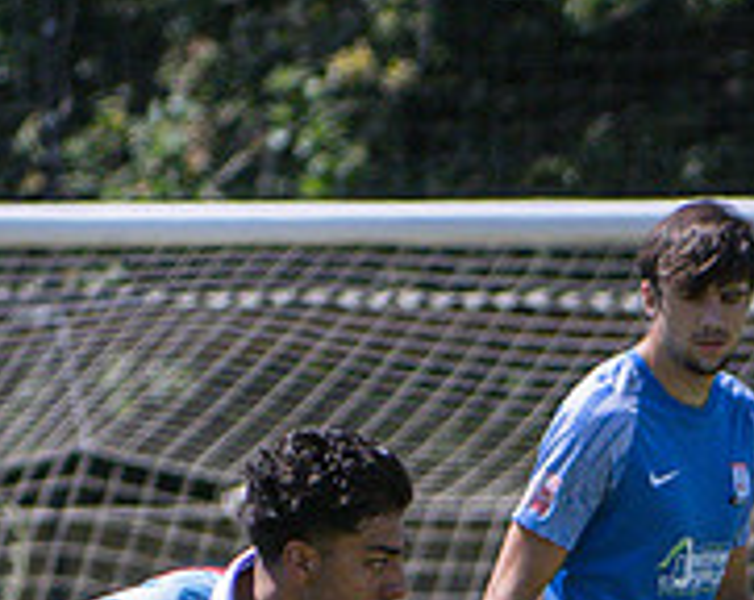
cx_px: 402
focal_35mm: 1722
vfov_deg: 0.9
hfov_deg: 1.1
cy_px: 783
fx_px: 38345
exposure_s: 1/2500
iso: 400
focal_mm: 200
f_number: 4
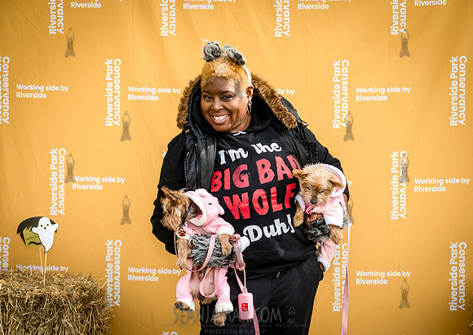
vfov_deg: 21.2
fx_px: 893
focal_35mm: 67
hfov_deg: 29.7
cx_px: 251
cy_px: 164
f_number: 4
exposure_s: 1/3200
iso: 1000
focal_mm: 62
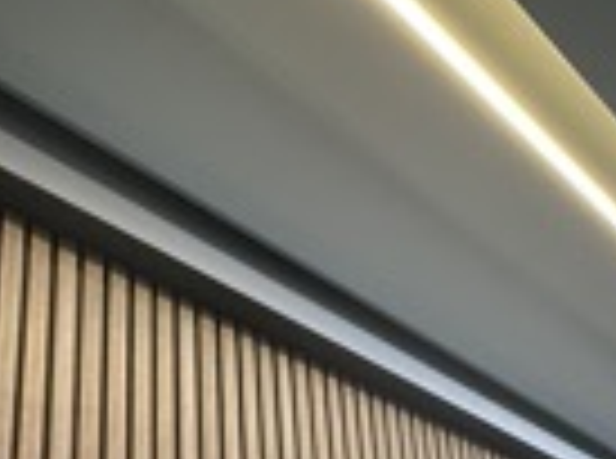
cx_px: 216
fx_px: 728
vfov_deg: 28.0
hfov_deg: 45.3
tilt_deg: +15.2
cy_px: 616
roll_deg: +0.6
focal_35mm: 41
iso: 1250
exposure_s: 1/49
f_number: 2.2
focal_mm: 2.22
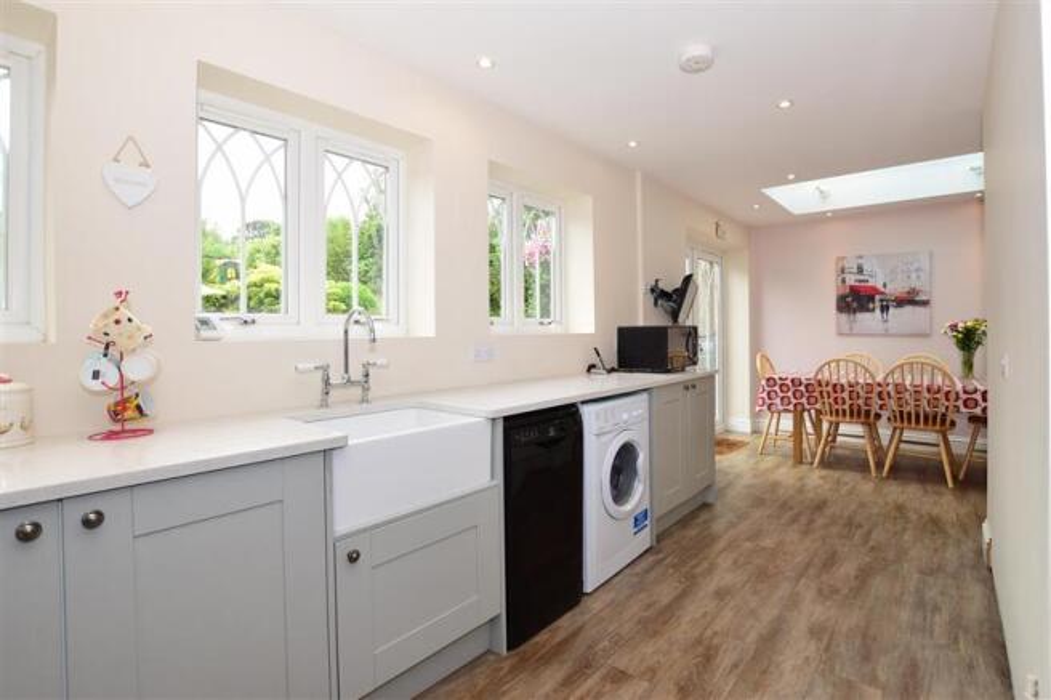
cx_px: 526
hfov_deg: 100.4
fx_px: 438
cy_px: 350
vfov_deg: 77.3
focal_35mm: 15
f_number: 7.1
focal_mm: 10
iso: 200
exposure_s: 1/50
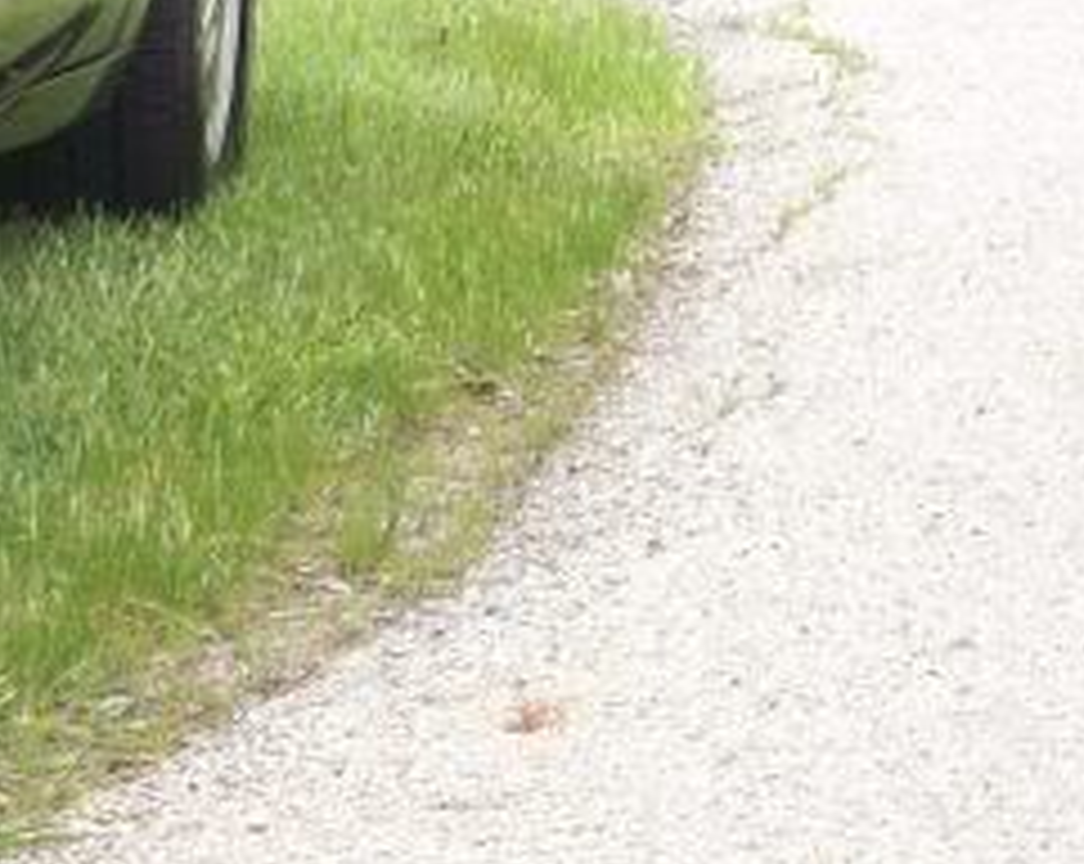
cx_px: -558
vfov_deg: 6.1
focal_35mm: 250
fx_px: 8008
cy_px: -180
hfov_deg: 7.6
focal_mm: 12.8
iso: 80
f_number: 4.2
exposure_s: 1/177
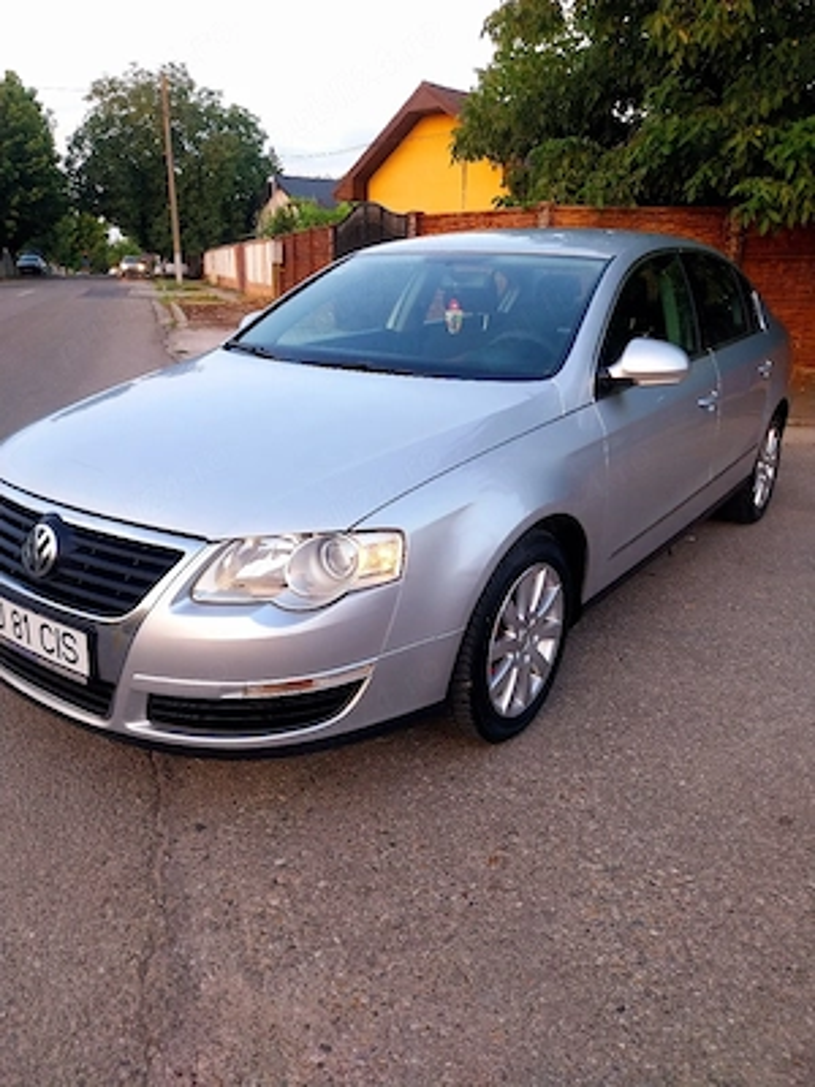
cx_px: 408
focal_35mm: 26
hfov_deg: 53.1
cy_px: 544
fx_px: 816
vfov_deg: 67.3
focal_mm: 4
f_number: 1.8
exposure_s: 1/50
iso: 40
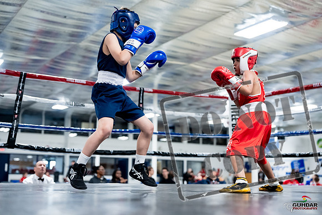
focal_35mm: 48
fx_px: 429
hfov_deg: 41.1
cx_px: 161
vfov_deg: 28.1
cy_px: 108
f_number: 2
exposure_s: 1/800
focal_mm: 48
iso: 3200
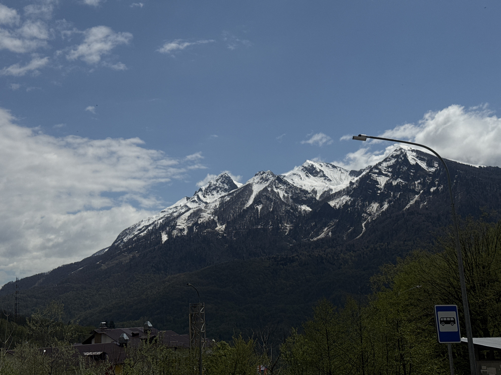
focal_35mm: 48
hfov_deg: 39.7
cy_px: 188
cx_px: 250
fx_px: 695
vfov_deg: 30.3
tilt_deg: +10.8
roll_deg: +2.5
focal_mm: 6.76
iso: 50
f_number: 1.78
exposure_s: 1/20000
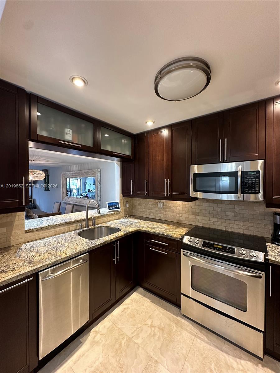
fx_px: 151
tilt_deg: +0.1
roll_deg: -0.1
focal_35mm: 14
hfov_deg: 85.7
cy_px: 186
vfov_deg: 102.1
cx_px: 140
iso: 320
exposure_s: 1/60
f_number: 2.2
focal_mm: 2.22
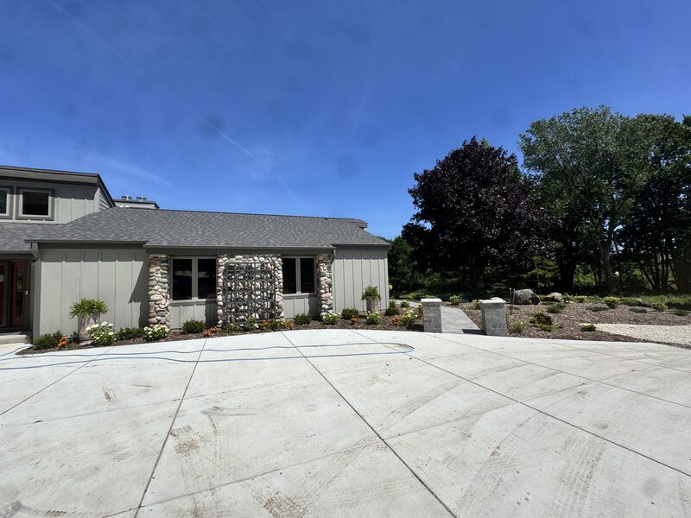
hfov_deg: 102.1
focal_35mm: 14
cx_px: 346
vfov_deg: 85.7
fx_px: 279
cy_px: 259
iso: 50
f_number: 2.2
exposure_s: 1/2674
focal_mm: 2.22
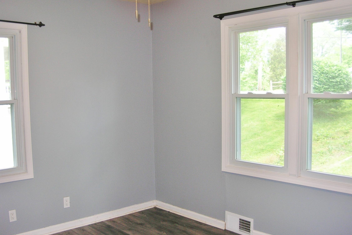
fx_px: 372
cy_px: 123
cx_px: 176
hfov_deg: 50.7
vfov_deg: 35.0
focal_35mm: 38
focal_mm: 6
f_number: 2.7
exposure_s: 1/30
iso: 50
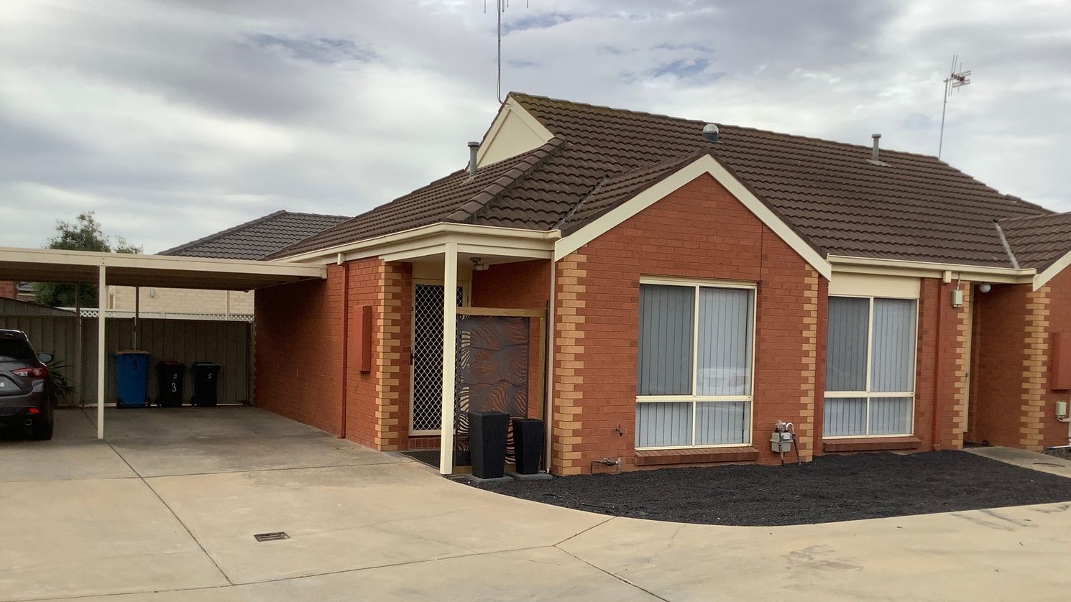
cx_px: 538
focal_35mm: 34
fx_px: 966
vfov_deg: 34.5
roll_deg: -1.5
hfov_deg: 58.0
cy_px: 359
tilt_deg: -3.4
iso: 25
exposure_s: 1/1148
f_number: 2.4
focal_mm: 3.3
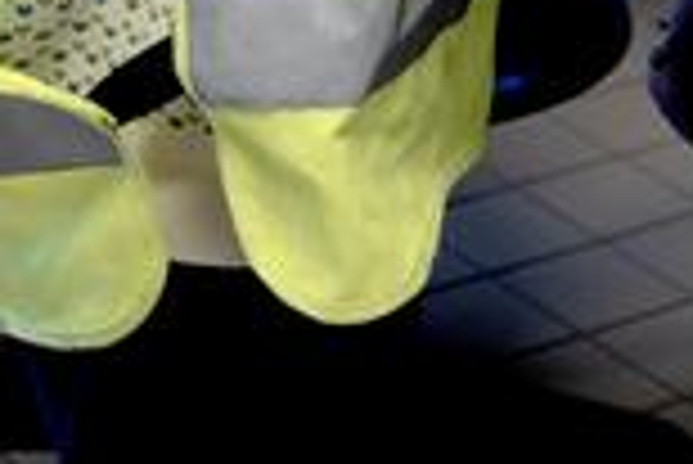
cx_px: 302
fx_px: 3252
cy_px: -590
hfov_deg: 12.2
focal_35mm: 169
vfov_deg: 7.7
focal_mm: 30.5
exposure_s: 1/160
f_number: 4
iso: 1000
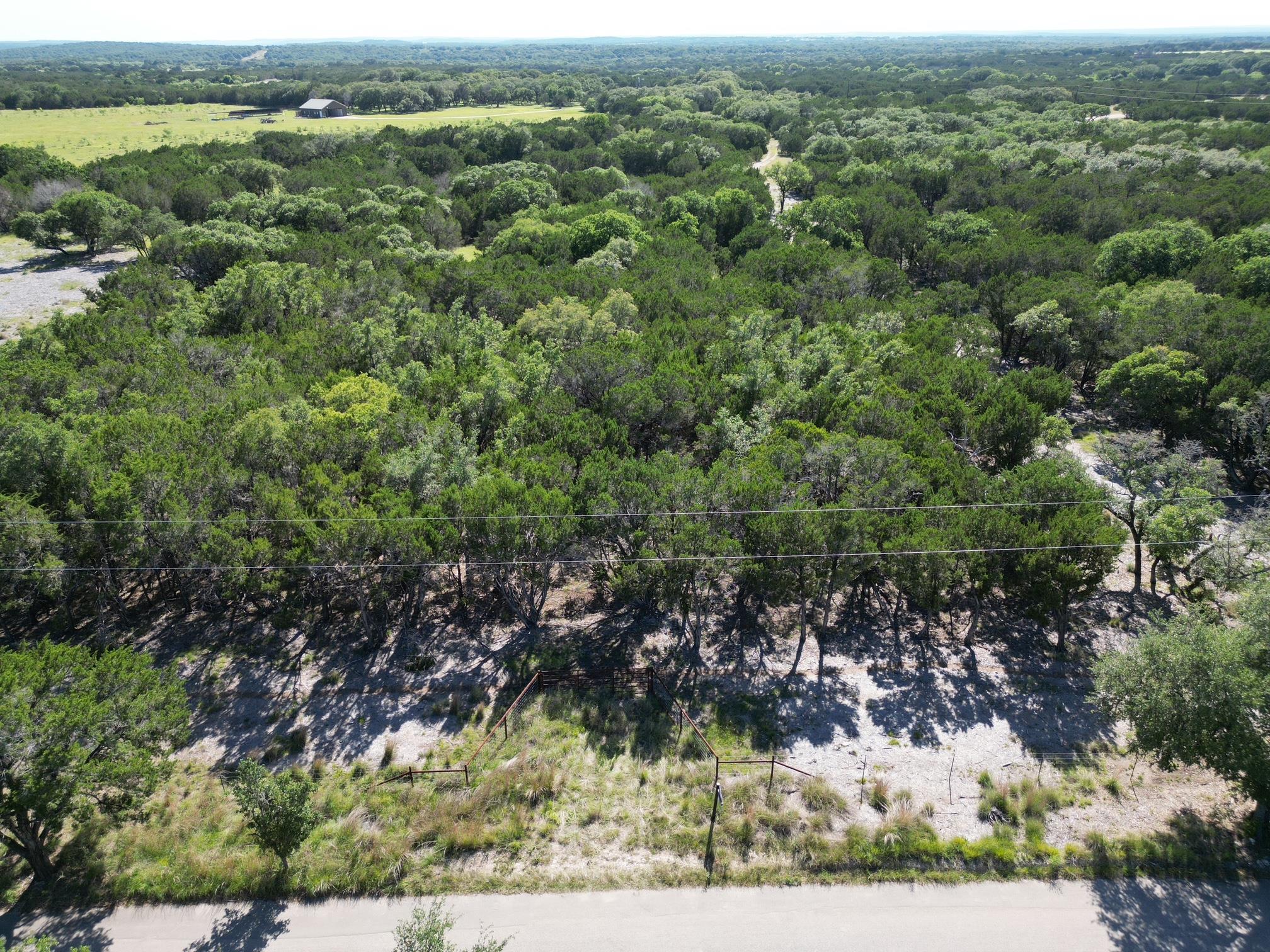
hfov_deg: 71.6
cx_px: 635
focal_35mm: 24
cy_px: 476
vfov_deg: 56.8
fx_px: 881
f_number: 1.7
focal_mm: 6.72
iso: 150
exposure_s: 1/1250
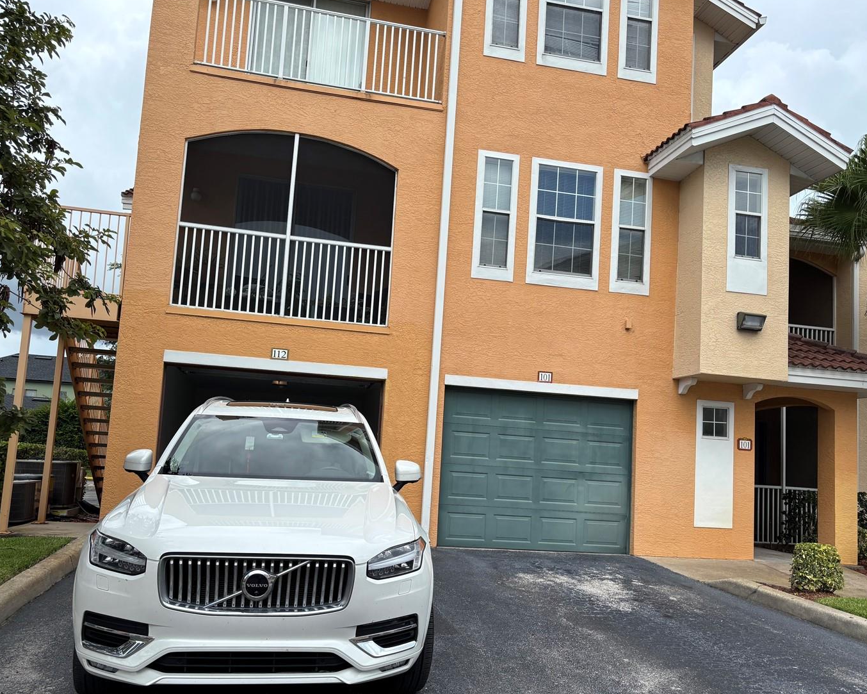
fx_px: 770
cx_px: 445
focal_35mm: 30
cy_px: 375
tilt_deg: +6.9
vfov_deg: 48.5
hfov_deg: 58.8
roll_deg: -3.5
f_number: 1.6
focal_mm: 5.96
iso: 50
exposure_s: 1/2062
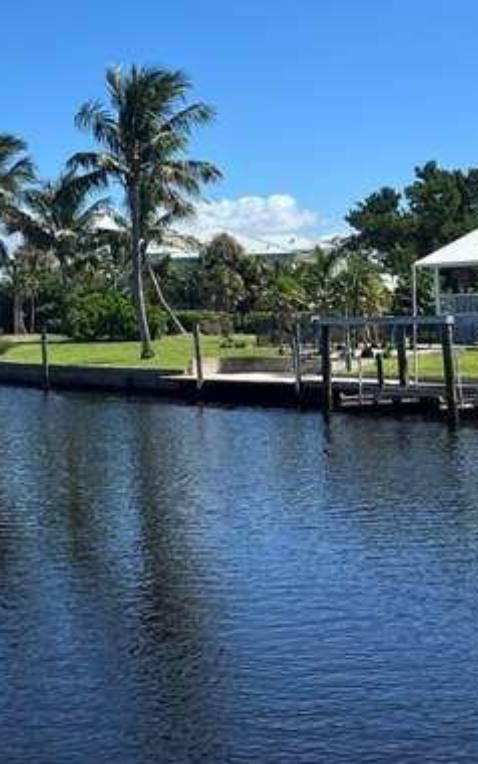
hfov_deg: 19.6
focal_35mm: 58
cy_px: 233
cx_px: -233
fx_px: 1207
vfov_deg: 34.6
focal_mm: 5.7
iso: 50
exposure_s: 1/4831
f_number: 1.5
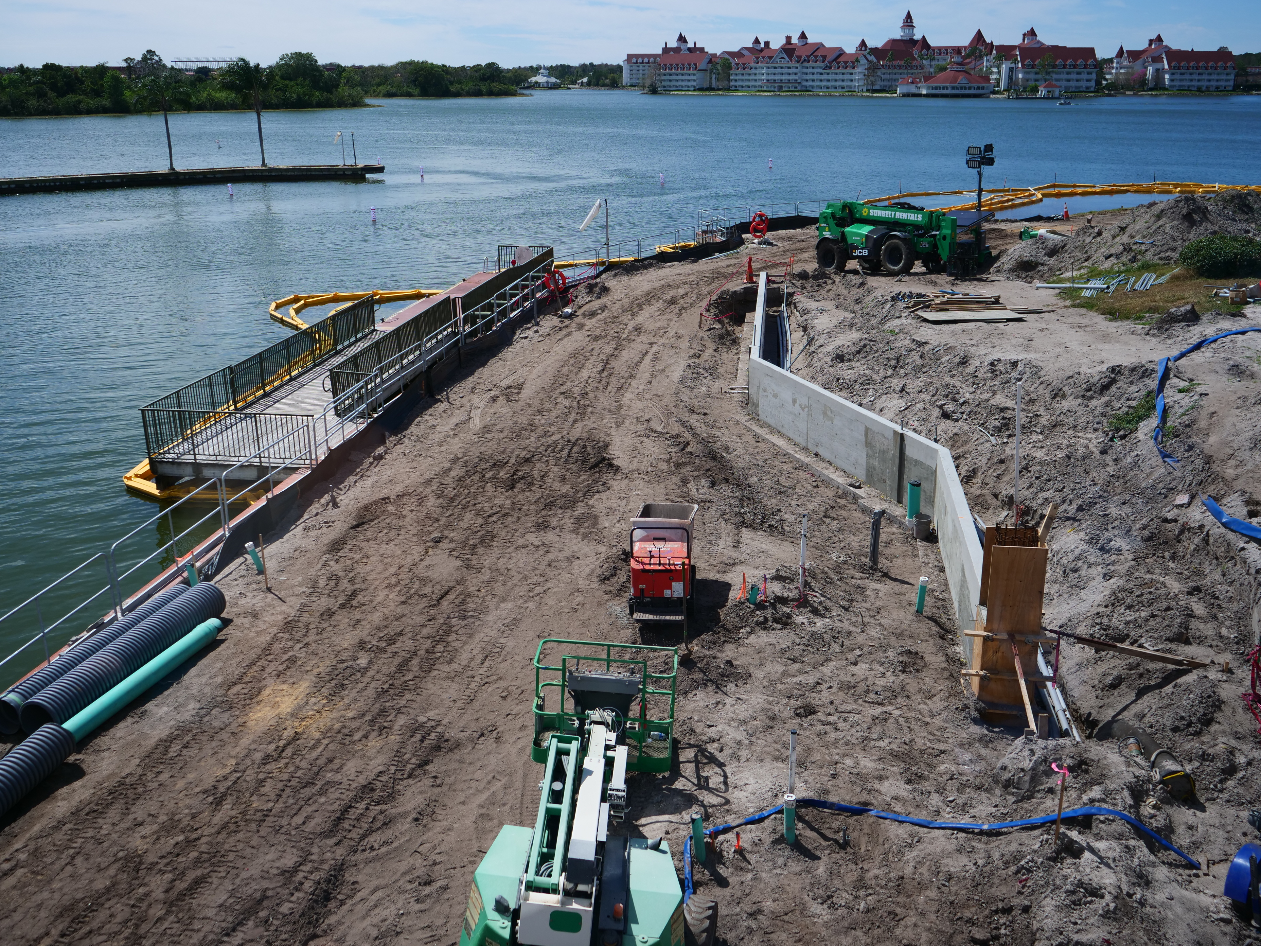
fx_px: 1166
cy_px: 473
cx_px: 630
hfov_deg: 56.8
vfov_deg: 44.2
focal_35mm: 32
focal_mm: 16
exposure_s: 1/2000
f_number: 3.1
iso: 200
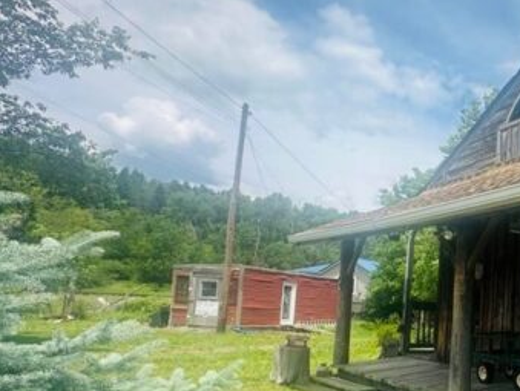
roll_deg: -1.9
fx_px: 496
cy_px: 299
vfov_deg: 41.6
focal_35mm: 33
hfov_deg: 40.6
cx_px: 611
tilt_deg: +2.6
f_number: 2.2
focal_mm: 2.22
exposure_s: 1/690
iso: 40
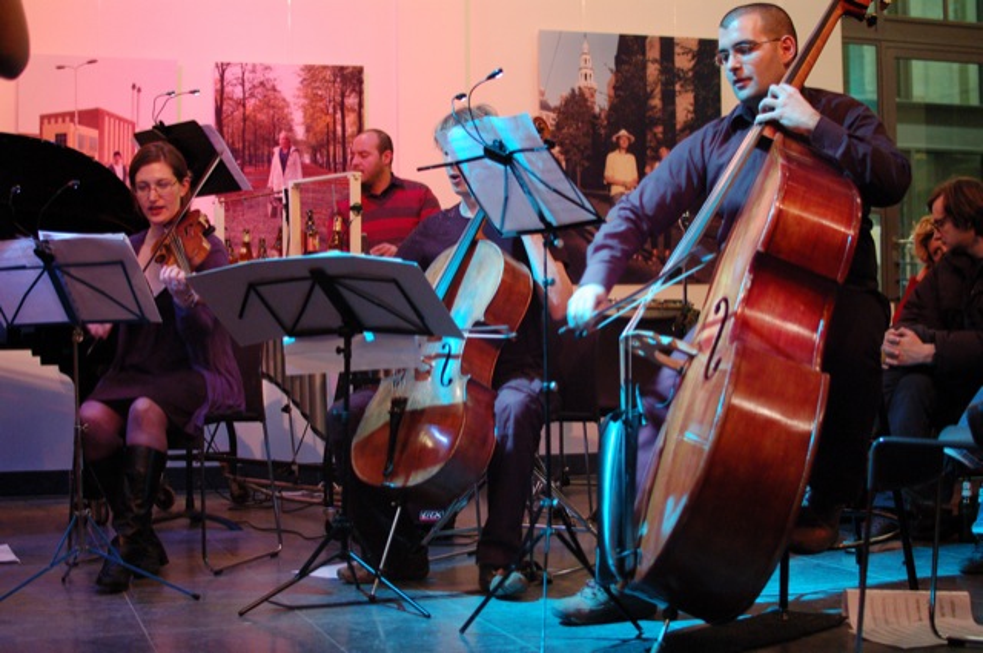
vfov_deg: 25.7
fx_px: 1432
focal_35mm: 52
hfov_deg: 37.9
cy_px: 326
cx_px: 492
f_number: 2.8
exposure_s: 1/30
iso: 1600
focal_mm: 35
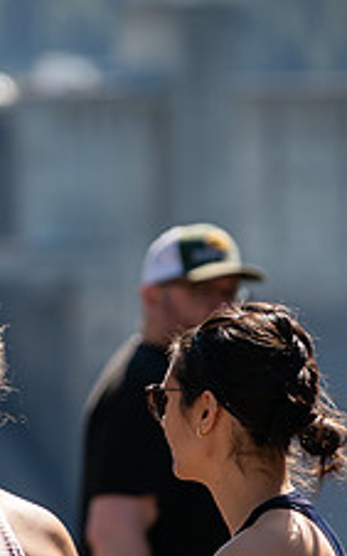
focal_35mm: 568
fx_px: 8605
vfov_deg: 3.7
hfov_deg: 2.3
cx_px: -81
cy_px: 430
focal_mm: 200
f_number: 4
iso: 125
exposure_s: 1/500
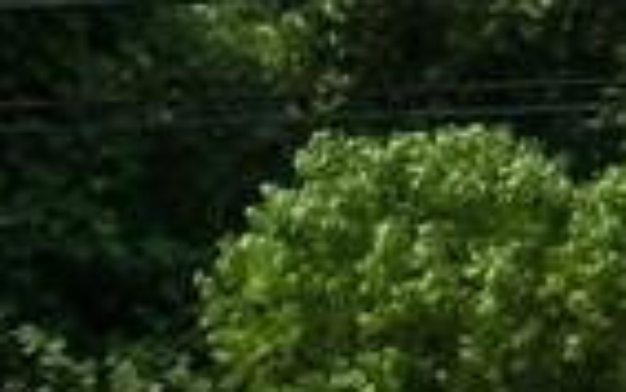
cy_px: -498
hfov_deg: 3.6
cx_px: 1512
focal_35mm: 580
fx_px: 9903
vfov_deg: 2.3
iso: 100
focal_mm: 13.48
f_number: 4.9
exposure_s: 1/500
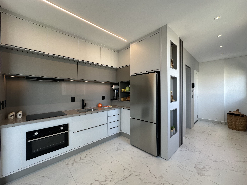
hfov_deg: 102.1
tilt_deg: -0.8
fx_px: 100
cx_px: 124
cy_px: 92
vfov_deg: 85.7
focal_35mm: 14
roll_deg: -0.7
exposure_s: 1/120
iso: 100
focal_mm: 2.22
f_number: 2.2
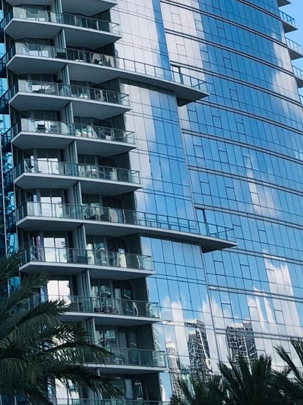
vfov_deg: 21.7
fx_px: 922
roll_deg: +0.4
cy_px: -158
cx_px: -100
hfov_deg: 17.4
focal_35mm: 79
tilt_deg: +34.8
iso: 20
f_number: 1.8
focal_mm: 4
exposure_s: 1/1263
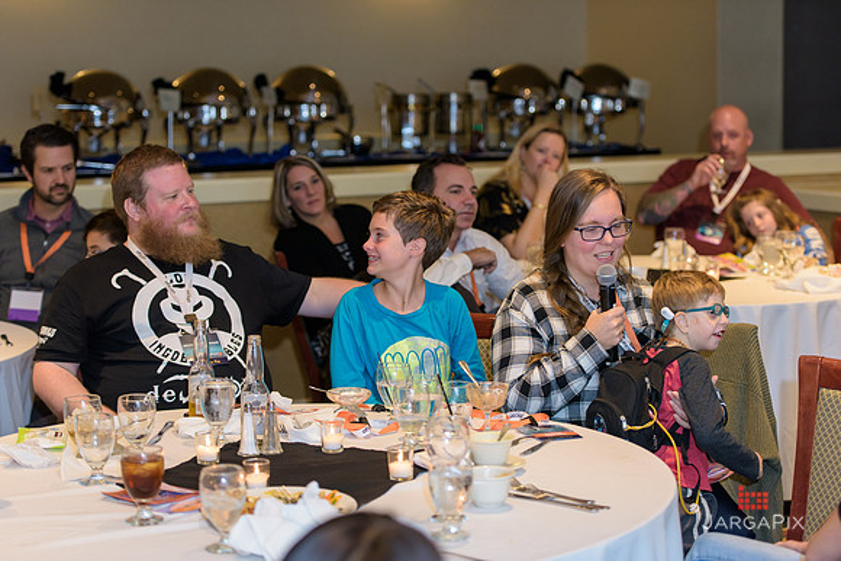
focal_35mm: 80
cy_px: 280
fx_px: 1869
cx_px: 420
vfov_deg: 17.1
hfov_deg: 25.4
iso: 1250
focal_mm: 80
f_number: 3.2
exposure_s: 1/125
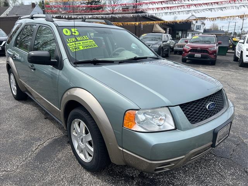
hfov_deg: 67.3
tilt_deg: -16.7
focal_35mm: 26
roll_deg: +1.4
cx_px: 124
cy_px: 93
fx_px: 186
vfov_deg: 53.1
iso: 50
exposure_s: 1/3968
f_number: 1.5
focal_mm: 5.7
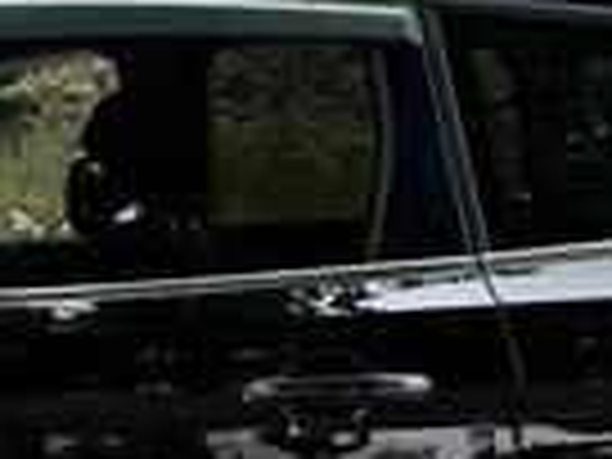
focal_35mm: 115
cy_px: 718
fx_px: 2033
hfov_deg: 16.8
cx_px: 18
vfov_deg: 12.2
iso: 80
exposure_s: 1/900
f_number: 1.78
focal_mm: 6.76
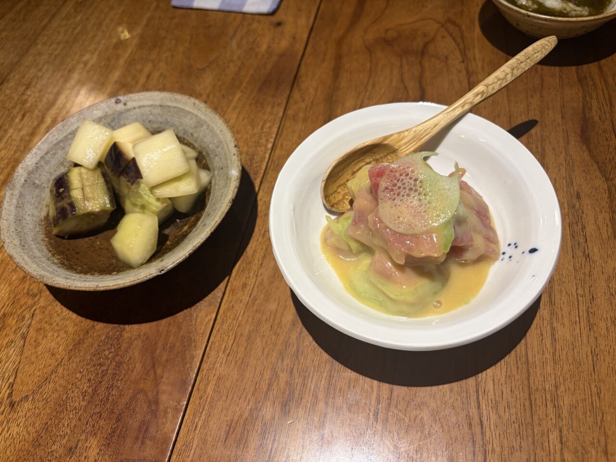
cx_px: 308
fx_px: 463
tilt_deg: -57.1
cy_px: 231
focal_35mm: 26
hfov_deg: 67.3
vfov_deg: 53.1
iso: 100
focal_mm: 5.96
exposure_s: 1/50
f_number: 1.6
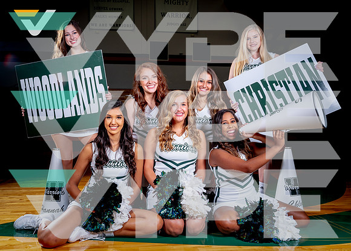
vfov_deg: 39.2
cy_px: 124
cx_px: 163
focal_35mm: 35
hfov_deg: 53.0
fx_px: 352
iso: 125
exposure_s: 1/125
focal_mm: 32
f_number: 8
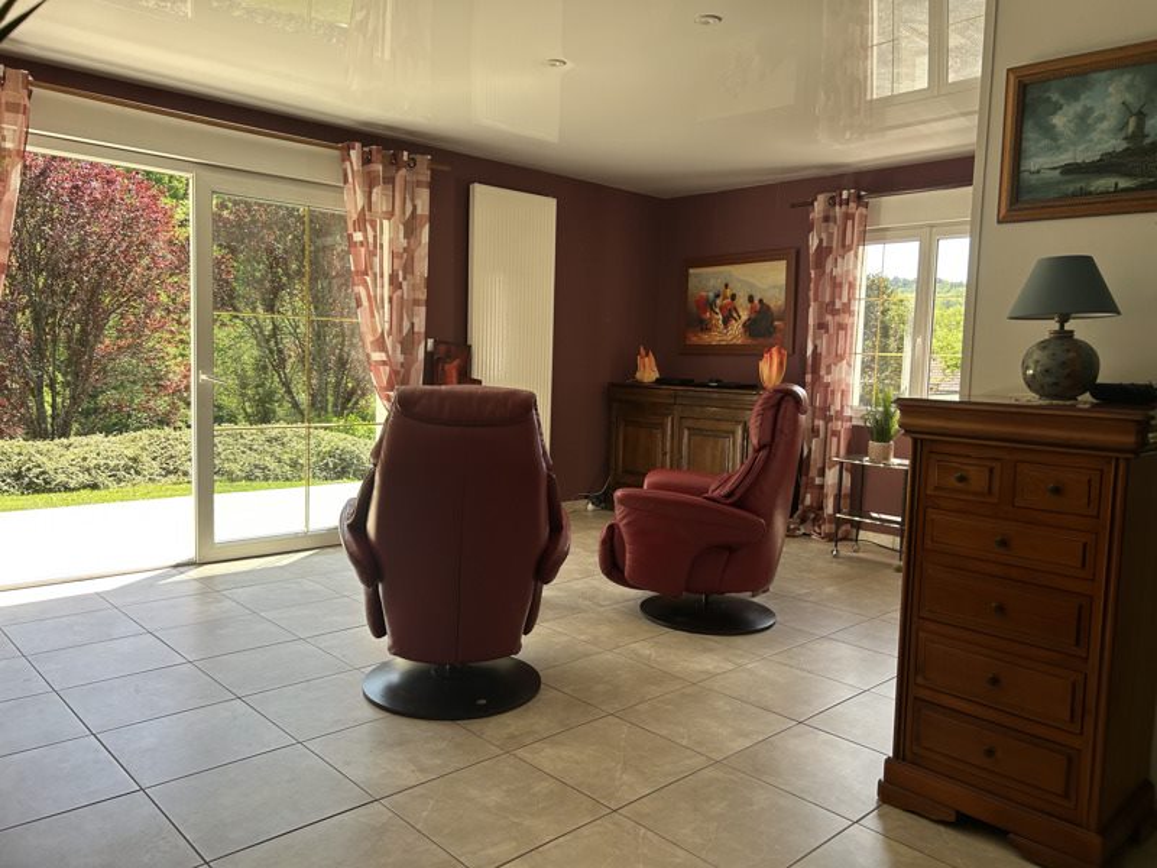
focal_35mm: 26
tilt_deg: -4.7
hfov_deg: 67.3
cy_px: 434
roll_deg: -0.9
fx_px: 869
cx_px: 578
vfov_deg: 53.1
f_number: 1.5
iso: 50
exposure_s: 1/349
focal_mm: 5.7
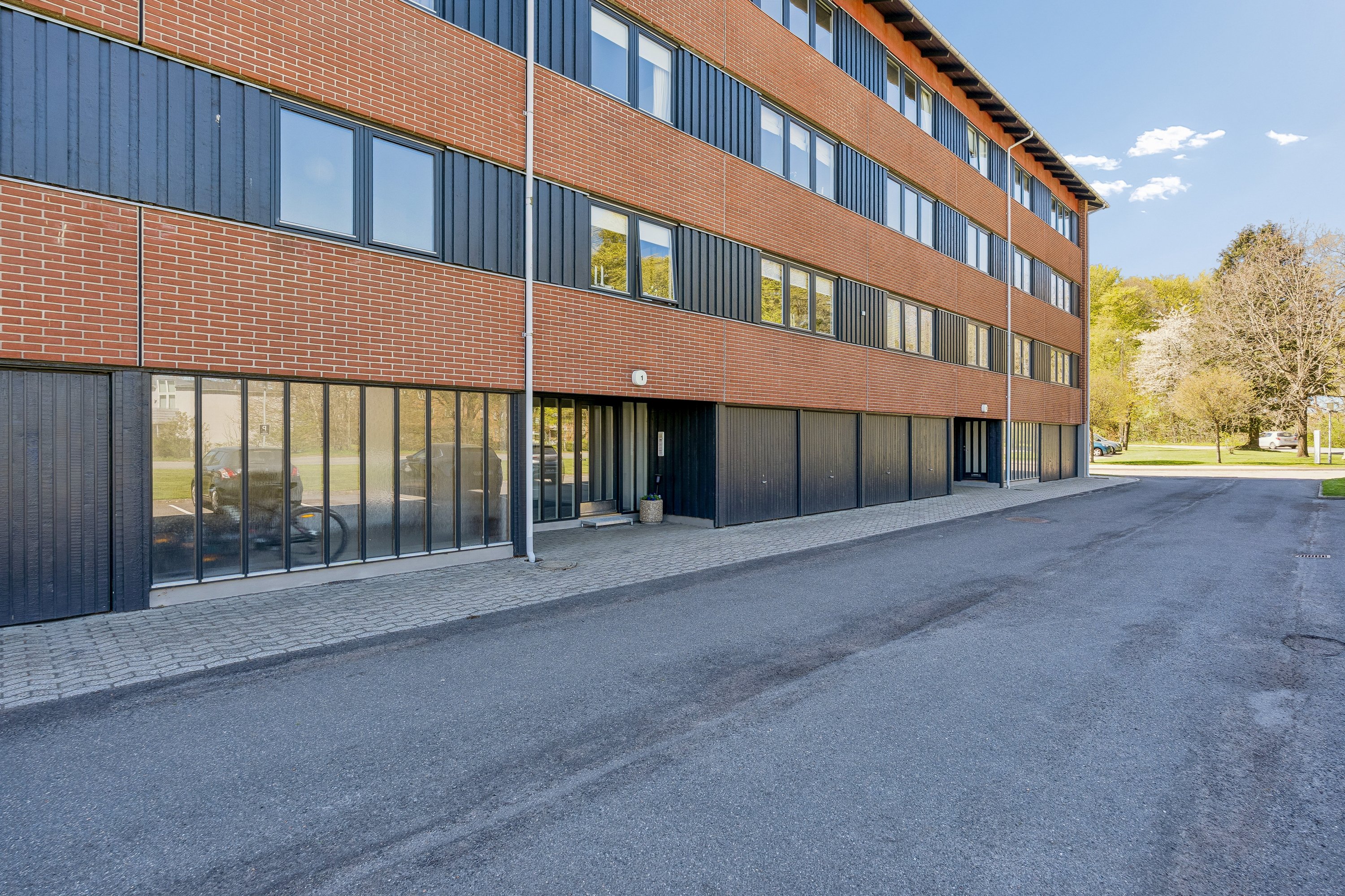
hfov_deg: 88.4
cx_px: 672
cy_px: 448
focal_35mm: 18
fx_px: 691
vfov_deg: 65.9
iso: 200
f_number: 8
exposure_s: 1/80
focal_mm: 18.5
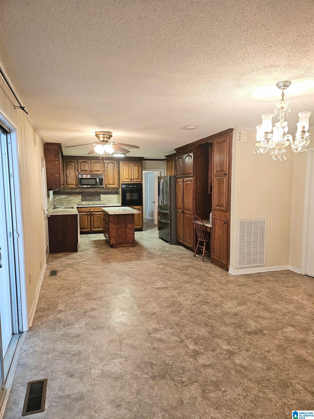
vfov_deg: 73.9
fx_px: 278
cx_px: 157
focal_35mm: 23
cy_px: 210
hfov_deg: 58.9
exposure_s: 1/120
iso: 500
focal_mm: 6.3
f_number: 1.7
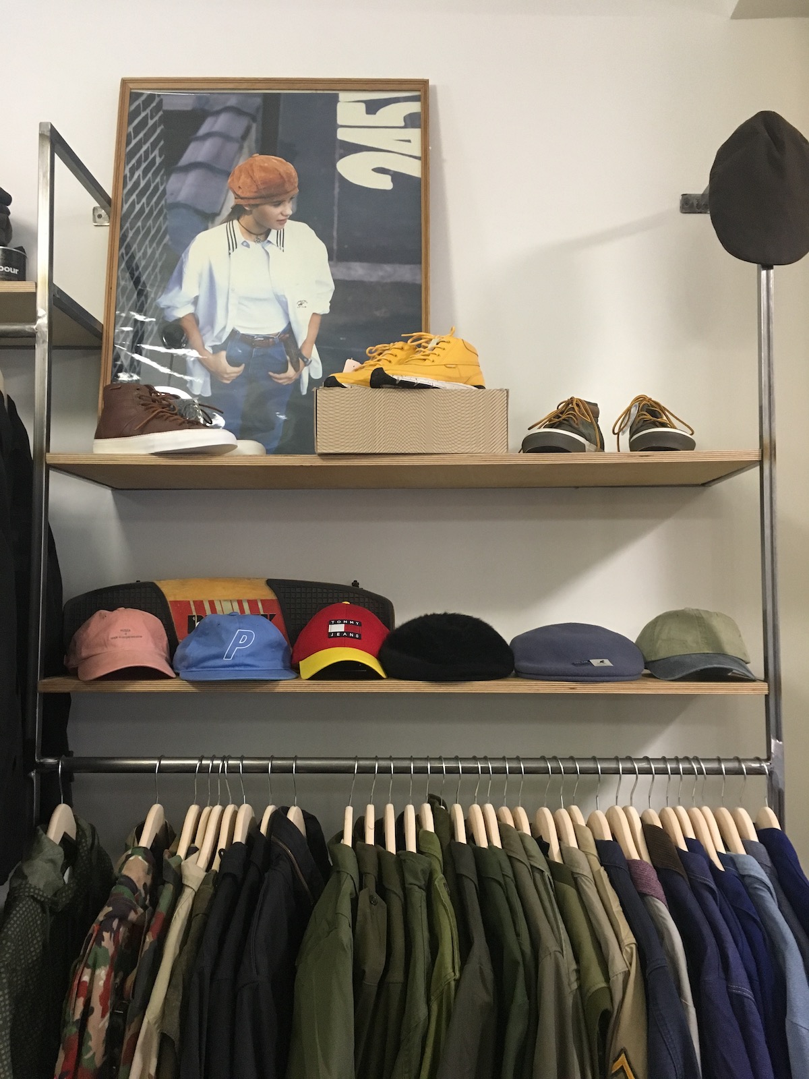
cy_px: 540
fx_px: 904
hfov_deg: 48.2
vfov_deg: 61.7
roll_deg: -0.4
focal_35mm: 29
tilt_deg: +2.8
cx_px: 404
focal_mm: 4.15
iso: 200
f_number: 2.2
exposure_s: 1/33
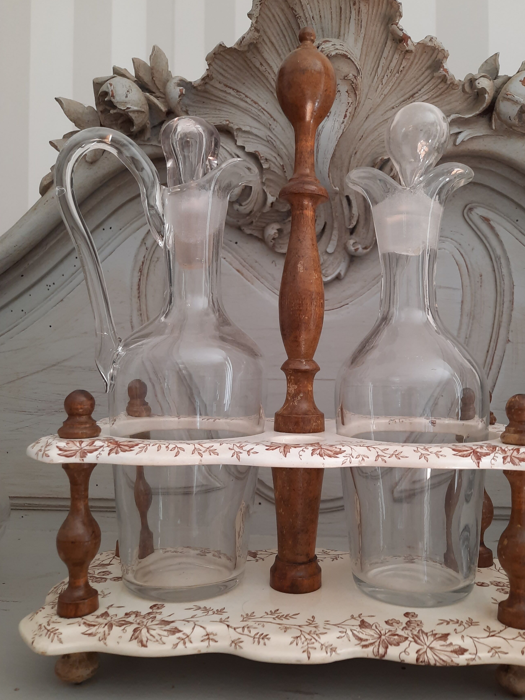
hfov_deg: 48.1
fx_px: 586
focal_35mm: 29
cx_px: 302
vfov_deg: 61.7
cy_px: 355
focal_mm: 4.6
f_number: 2
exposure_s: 1/50
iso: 125
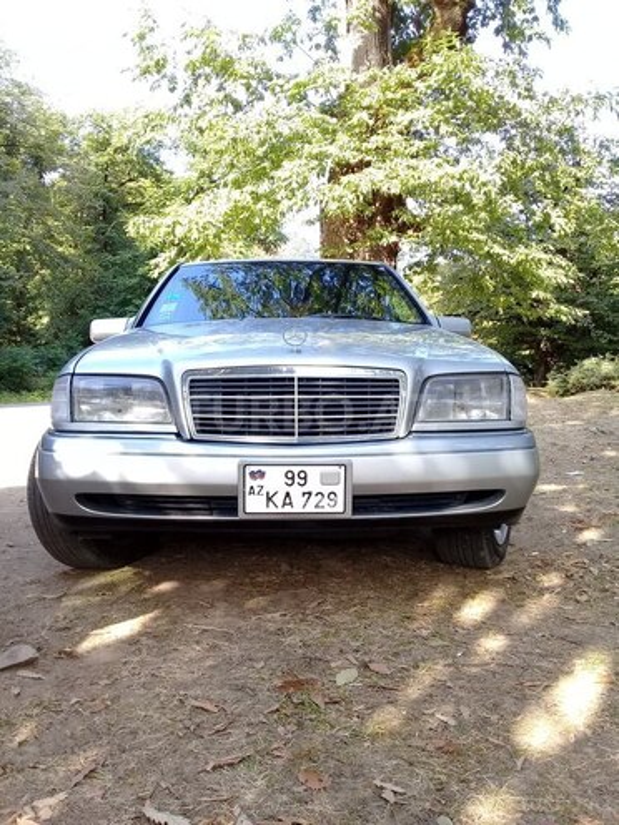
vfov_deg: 58.4
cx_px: 310
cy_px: 412
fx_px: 739
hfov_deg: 45.4
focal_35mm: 31
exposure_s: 1/100
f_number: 2.2
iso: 50
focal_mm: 3.3
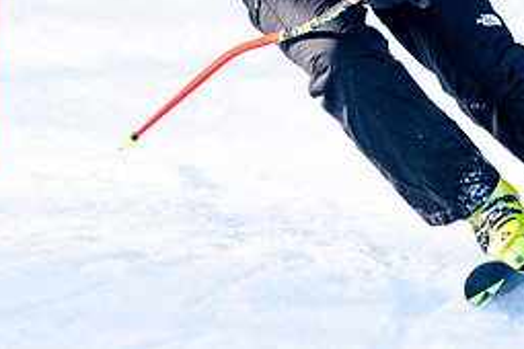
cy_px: -75
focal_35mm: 1456
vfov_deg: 0.9
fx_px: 21191
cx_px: 331
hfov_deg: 1.4
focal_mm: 560
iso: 1250
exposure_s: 1/2000
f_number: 8
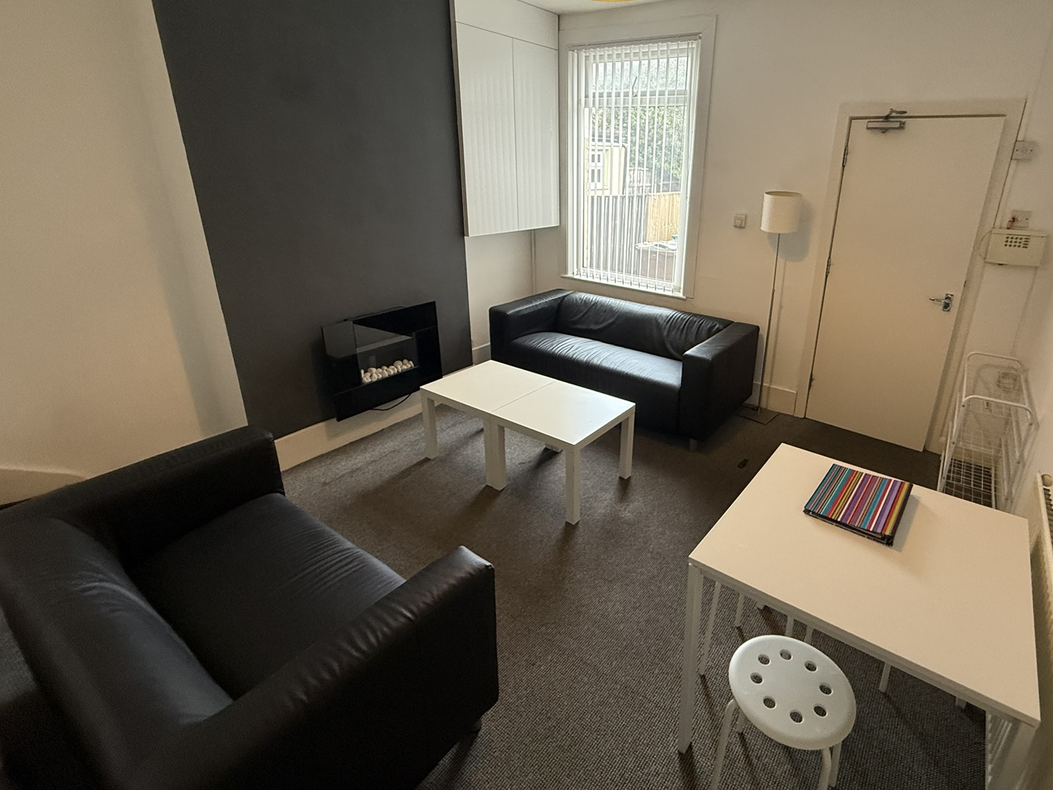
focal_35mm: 18
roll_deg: -1.9
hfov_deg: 86.8
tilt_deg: -19.4
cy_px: 346
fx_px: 548
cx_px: 627
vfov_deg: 71.3
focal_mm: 2.22
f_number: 2.2
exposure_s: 1/99
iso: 250
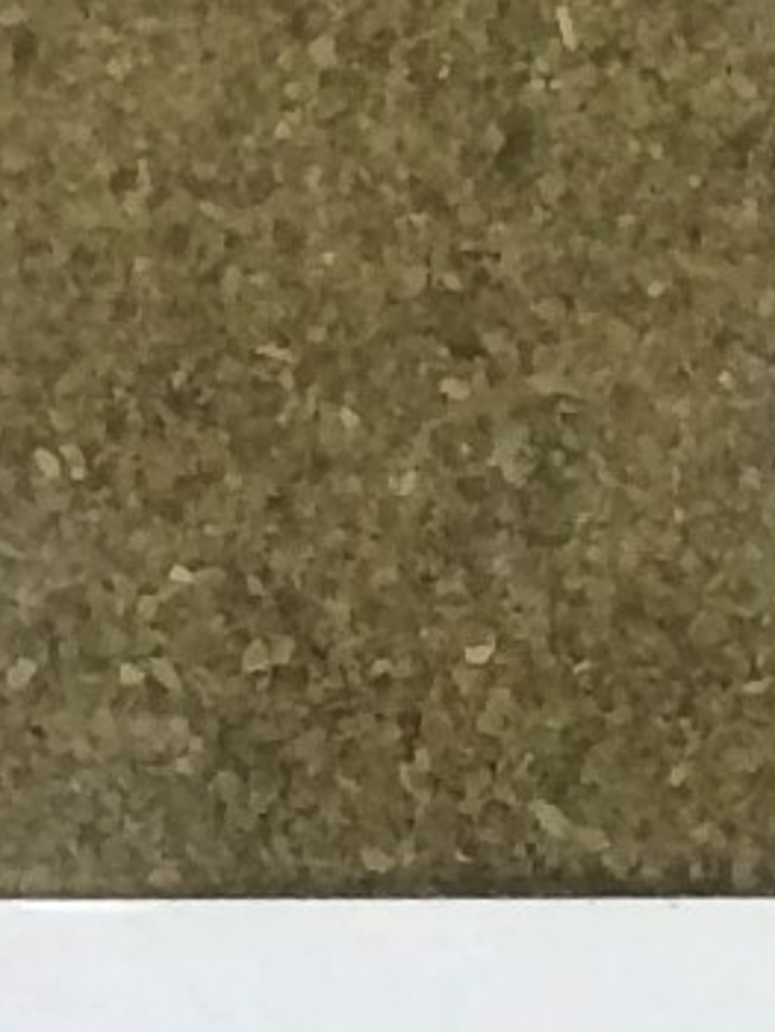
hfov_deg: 6.7
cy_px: 1271
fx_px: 6440
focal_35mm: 216
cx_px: 1482
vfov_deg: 9.0
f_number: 2.2
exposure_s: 1/30
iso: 64
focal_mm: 4.15
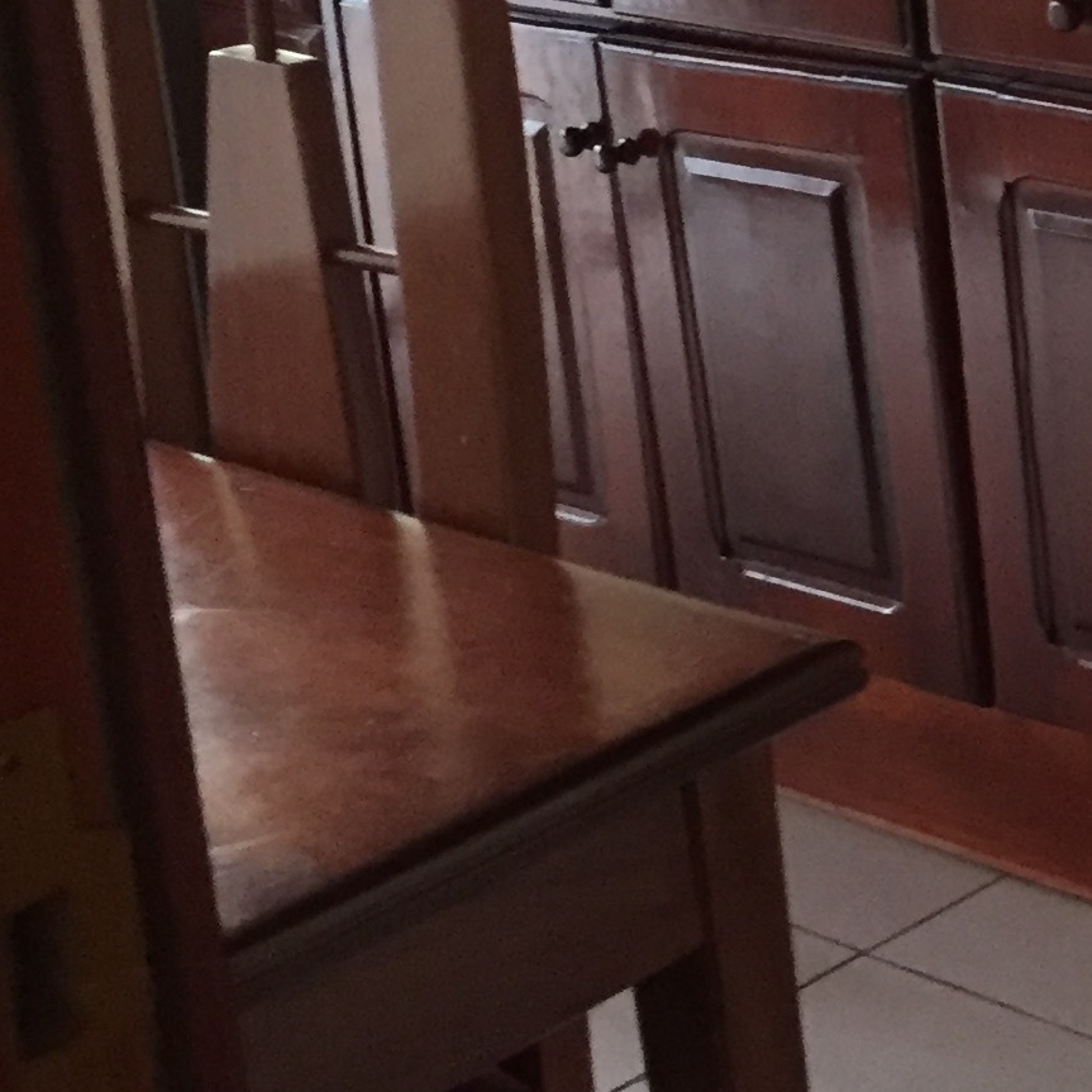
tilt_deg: -12.0
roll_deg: +4.0
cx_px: 1623
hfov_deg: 16.4
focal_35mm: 97
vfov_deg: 17.4
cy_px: -63
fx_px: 3462
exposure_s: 1/17
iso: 250
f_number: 2.2
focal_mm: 4.15
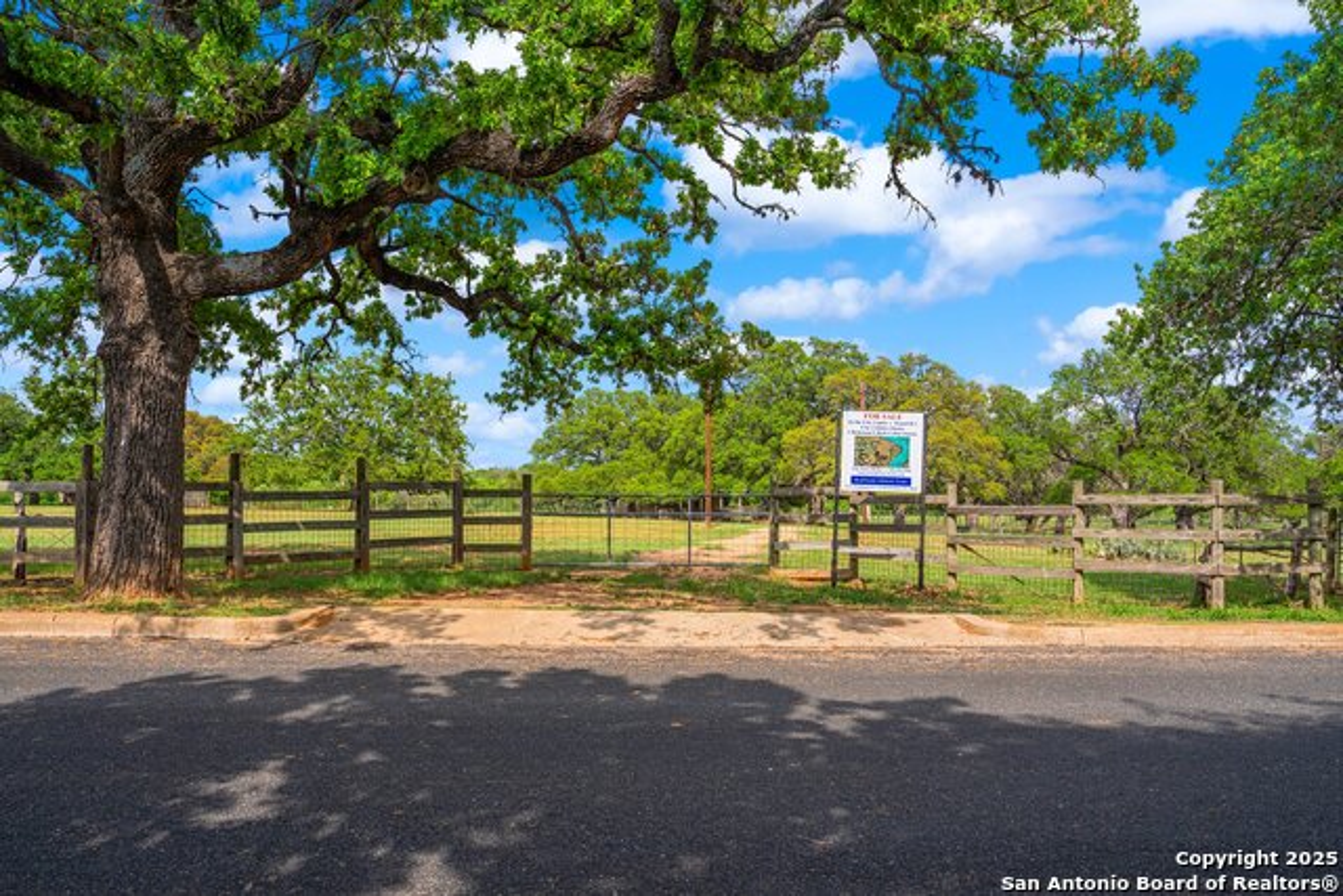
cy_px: 448
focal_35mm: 30
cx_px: 672
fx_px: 1119
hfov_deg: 61.9
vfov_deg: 43.6
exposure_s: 1/320
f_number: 8
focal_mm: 30
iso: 100
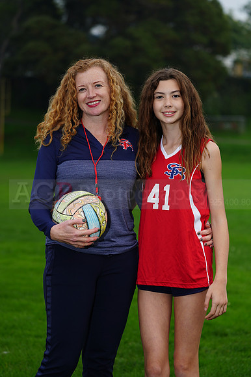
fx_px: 1518
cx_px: 126
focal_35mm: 145
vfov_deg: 14.2
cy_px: 188
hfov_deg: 9.5
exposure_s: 1/250
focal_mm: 145
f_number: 5
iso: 200
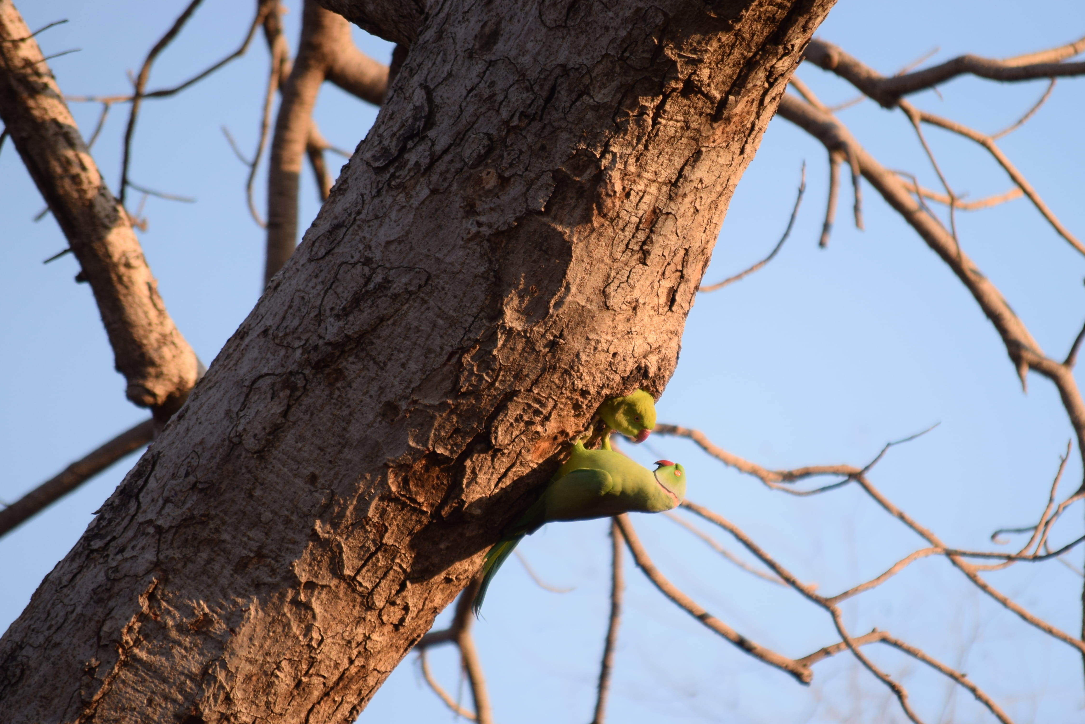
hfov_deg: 5.2
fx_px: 11965
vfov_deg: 3.5
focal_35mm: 397
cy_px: 440
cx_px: 670
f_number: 5.6
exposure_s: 1/500
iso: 400
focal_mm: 200
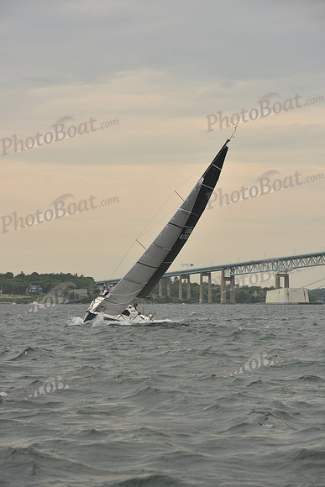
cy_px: 244
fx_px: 1286
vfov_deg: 21.5
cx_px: 162
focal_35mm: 95
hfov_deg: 14.4
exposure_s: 1/500
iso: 250
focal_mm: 95
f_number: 5.6
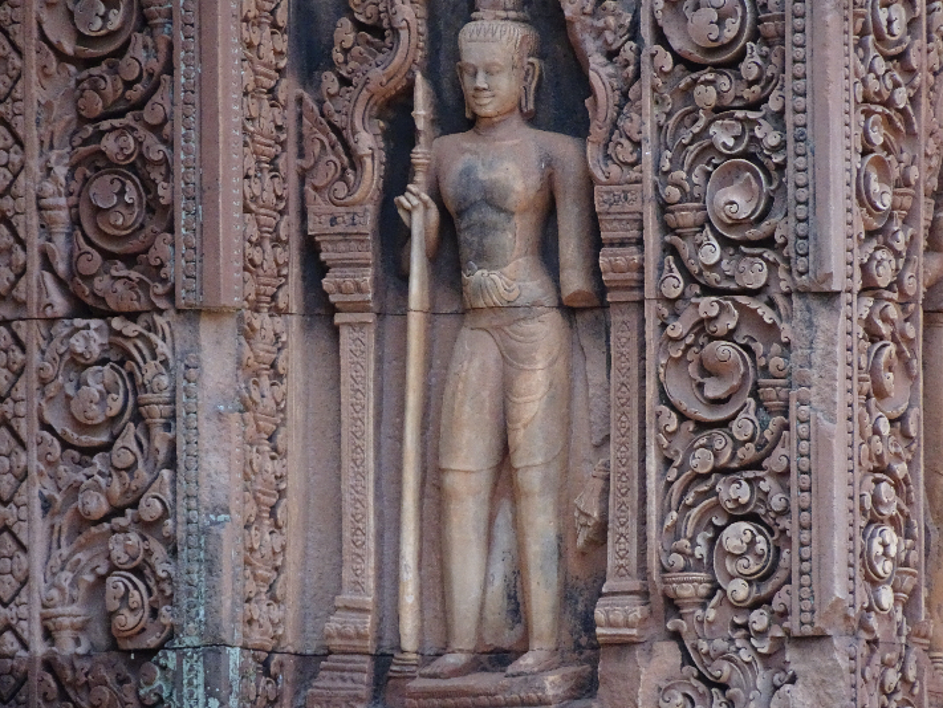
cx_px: 500
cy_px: 325
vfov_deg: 3.1
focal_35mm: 479
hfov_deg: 4.1
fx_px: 13055
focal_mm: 72.78
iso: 640
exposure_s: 1/250
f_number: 6.3
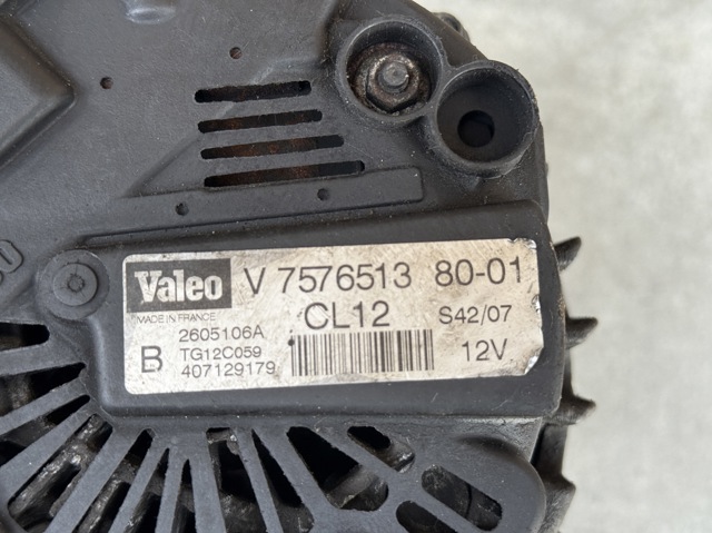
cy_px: 266
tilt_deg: -84.3
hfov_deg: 39.7
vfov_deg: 30.2
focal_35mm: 48
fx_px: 987
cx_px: 356
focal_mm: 6.76
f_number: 1.78
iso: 100
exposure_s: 1/222
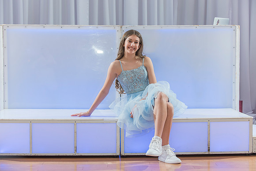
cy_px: 84
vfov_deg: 18.6
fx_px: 522
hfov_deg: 27.6
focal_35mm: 73
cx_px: 133
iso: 800
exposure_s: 1/100
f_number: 4
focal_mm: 70
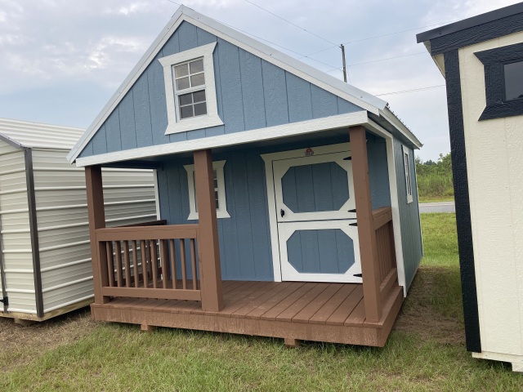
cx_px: 262
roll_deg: +5.7
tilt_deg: +0.4
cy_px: 196
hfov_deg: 67.3
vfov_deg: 53.1
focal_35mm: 26
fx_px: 393
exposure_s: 1/662
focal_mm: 4.25
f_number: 1.8
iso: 32
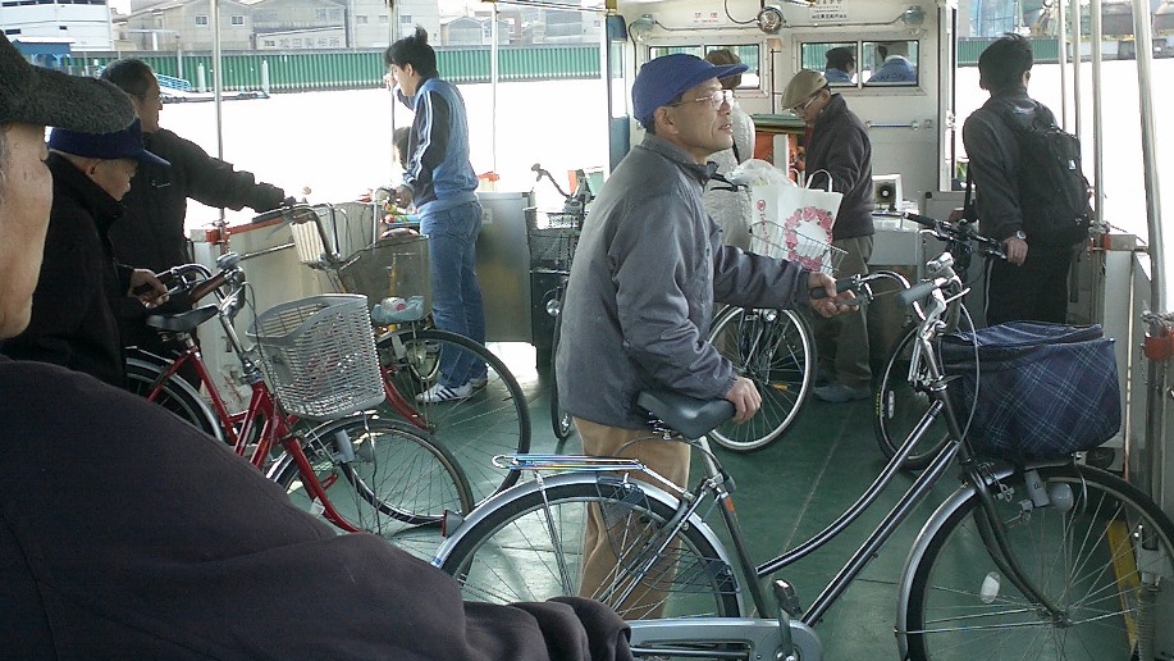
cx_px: 542
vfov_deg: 26.5
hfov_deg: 45.4
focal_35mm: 45
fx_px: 1401
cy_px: 301
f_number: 3.5
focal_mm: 5.6
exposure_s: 1/160
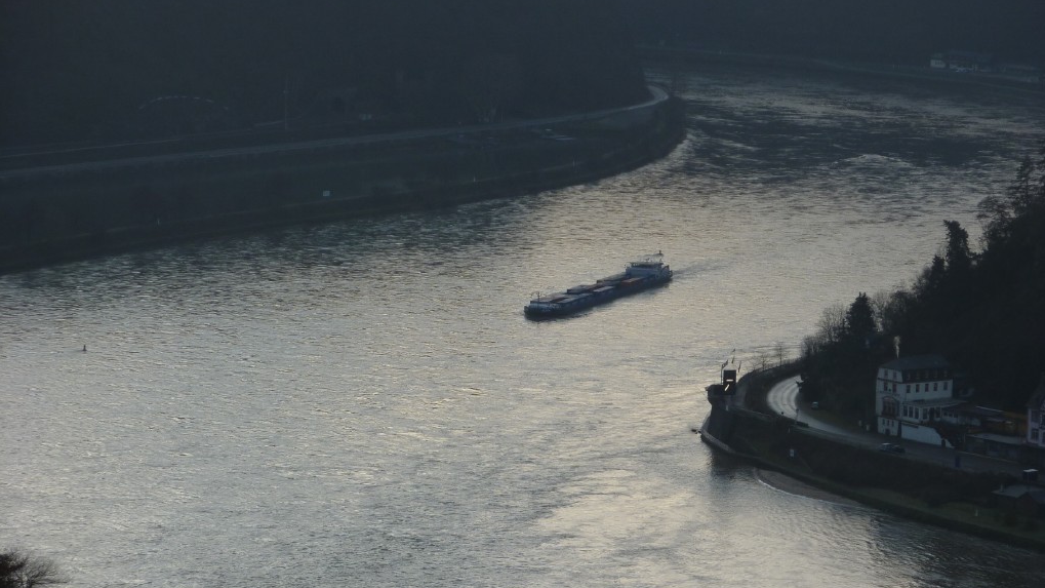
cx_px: 523
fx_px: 4156
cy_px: 336
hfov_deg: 14.3
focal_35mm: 150
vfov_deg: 8.1
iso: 100
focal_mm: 22.5
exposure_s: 1/400
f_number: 4.5
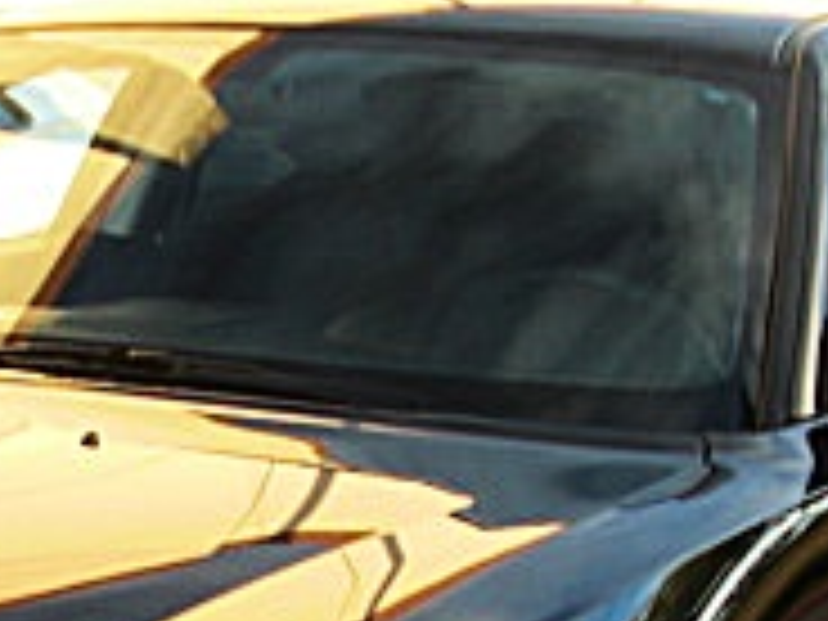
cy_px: 832
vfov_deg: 11.5
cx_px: 72
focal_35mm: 125
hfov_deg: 15.6
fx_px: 2990
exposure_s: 1/80
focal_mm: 6.3
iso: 50
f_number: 2.8
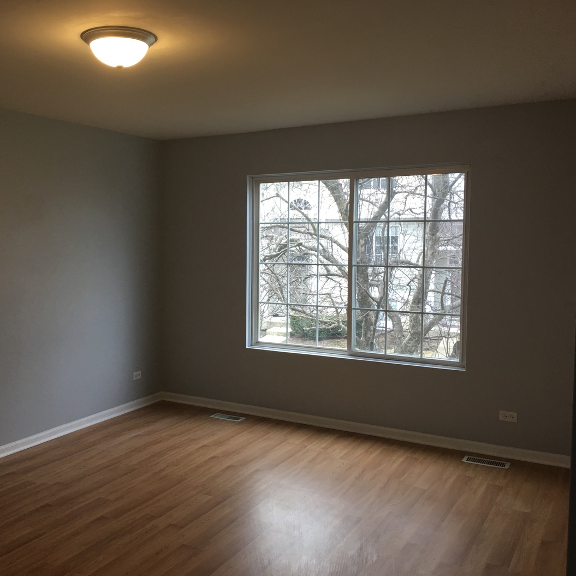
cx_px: 204
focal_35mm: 35
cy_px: 289
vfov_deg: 47.2
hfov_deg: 46.6
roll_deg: -0.2
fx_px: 659
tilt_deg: -2.9
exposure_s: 1/30
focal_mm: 4.15
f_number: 2.2
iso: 32
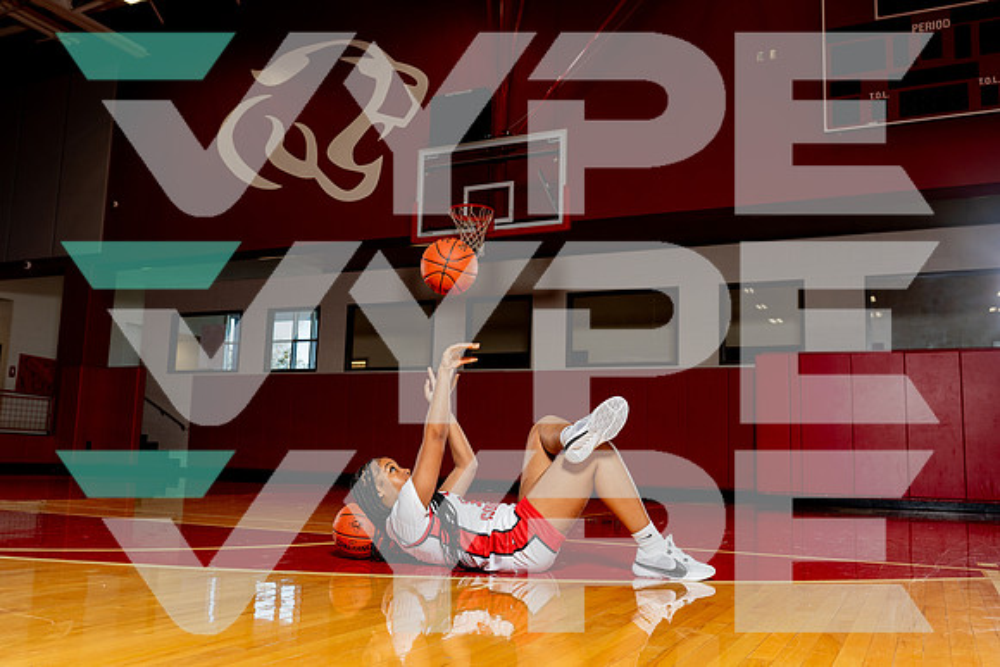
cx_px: 500
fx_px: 889
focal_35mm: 32
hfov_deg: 58.7
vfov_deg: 41.1
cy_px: 334
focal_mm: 32
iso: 400
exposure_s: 1/250
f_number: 5.6
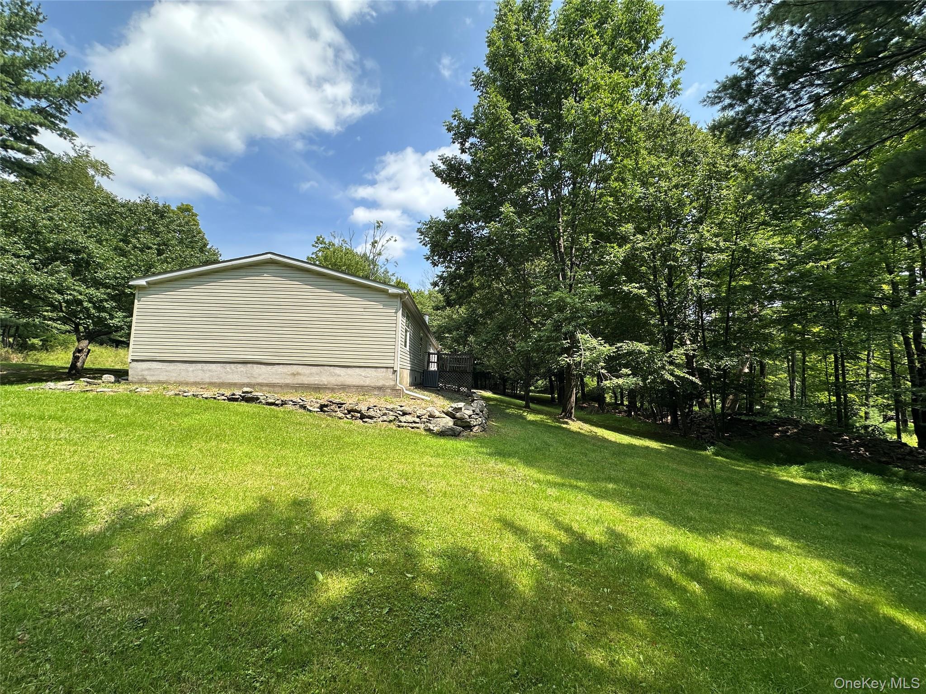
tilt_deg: +6.2
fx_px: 375
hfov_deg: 102.1
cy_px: 347
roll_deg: -1.9
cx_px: 463
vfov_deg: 85.7
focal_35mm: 14
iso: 40
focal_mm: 2.22
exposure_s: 1/997
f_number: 2.2
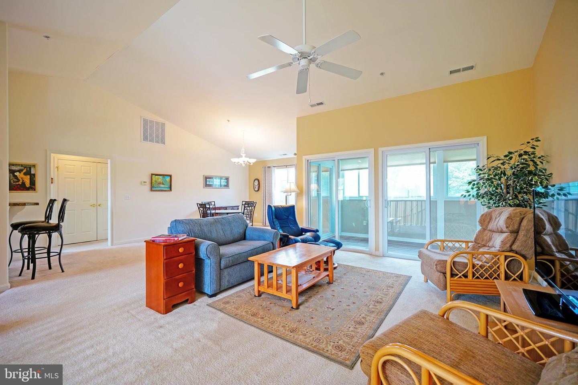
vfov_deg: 77.3
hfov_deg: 100.4
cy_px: 192
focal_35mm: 15
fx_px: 241
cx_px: 289
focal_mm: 10
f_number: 2.8
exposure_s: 1/30
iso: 200
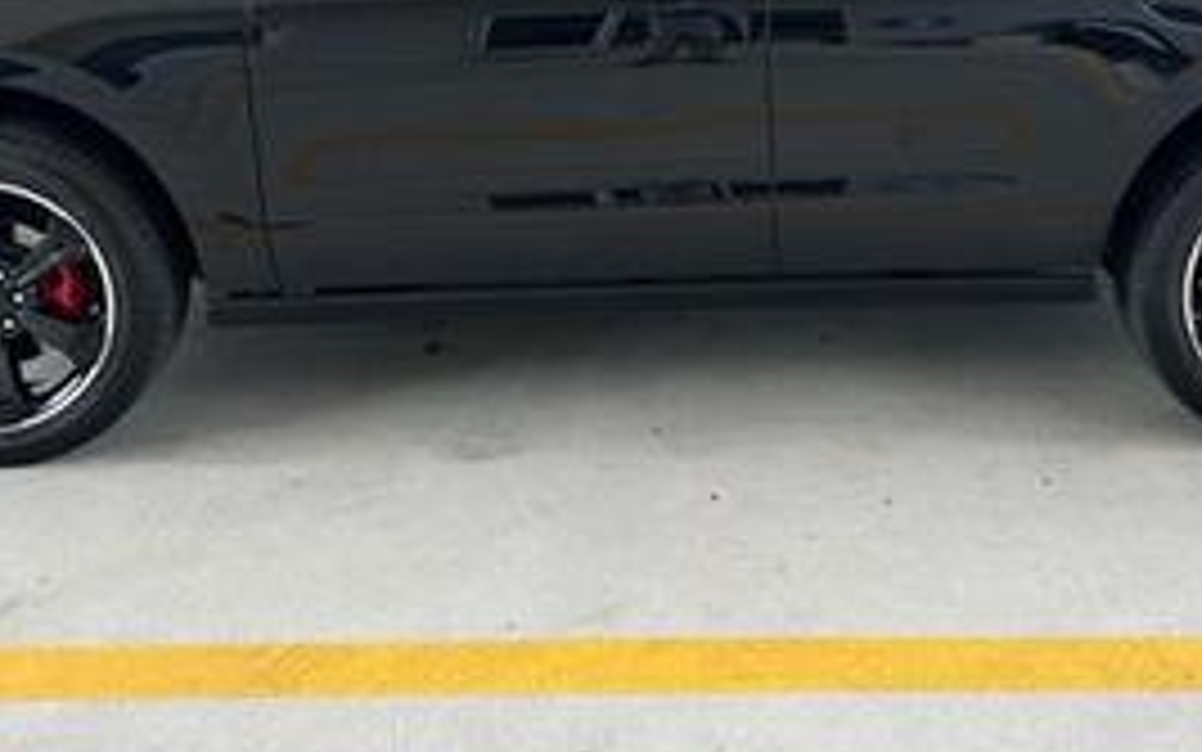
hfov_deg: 41.6
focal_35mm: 48
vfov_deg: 25.2
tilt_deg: -5.6
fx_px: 1573
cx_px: 729
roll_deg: +0.3
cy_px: -54
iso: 80
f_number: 1.78
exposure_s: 1/247
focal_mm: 6.86
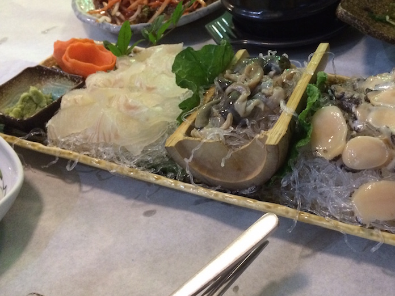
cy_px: 105
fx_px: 479
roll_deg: +9.8
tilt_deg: -38.9
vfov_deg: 34.1
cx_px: 285
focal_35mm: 42
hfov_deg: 43.7
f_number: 2.2
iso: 320
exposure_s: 1/15
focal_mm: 4.15
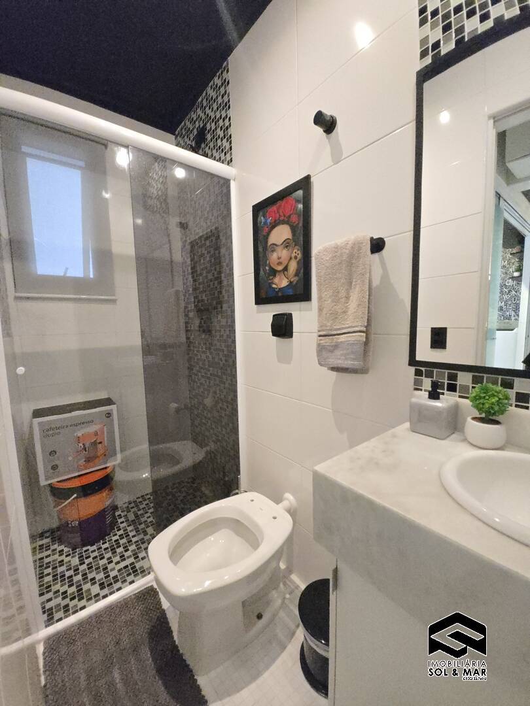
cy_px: 353
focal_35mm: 13
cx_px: 265
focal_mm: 1.7
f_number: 2.2
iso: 800
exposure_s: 1/60
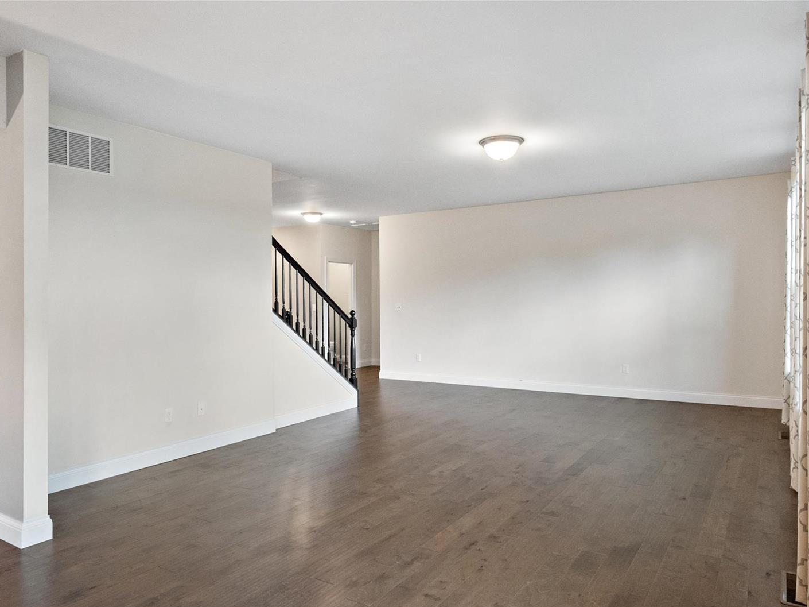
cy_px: 306
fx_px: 561
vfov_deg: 56.8
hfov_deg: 71.5
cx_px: 436
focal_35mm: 24
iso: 400
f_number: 8
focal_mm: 11
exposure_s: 1/25
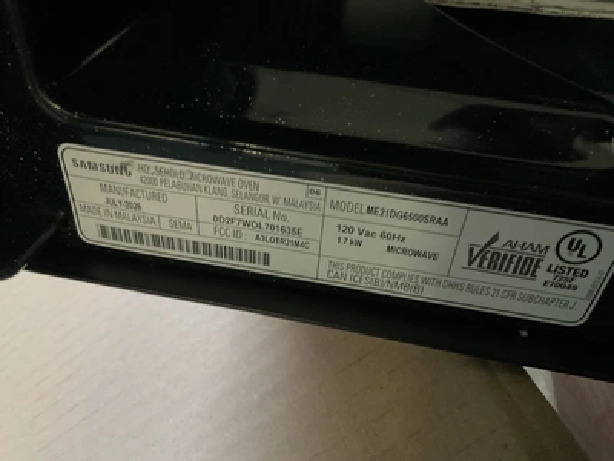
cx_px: 307
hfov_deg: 61.7
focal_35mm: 29
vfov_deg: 48.2
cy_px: 230
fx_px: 514
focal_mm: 3
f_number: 1.8
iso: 500
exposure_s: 1/20
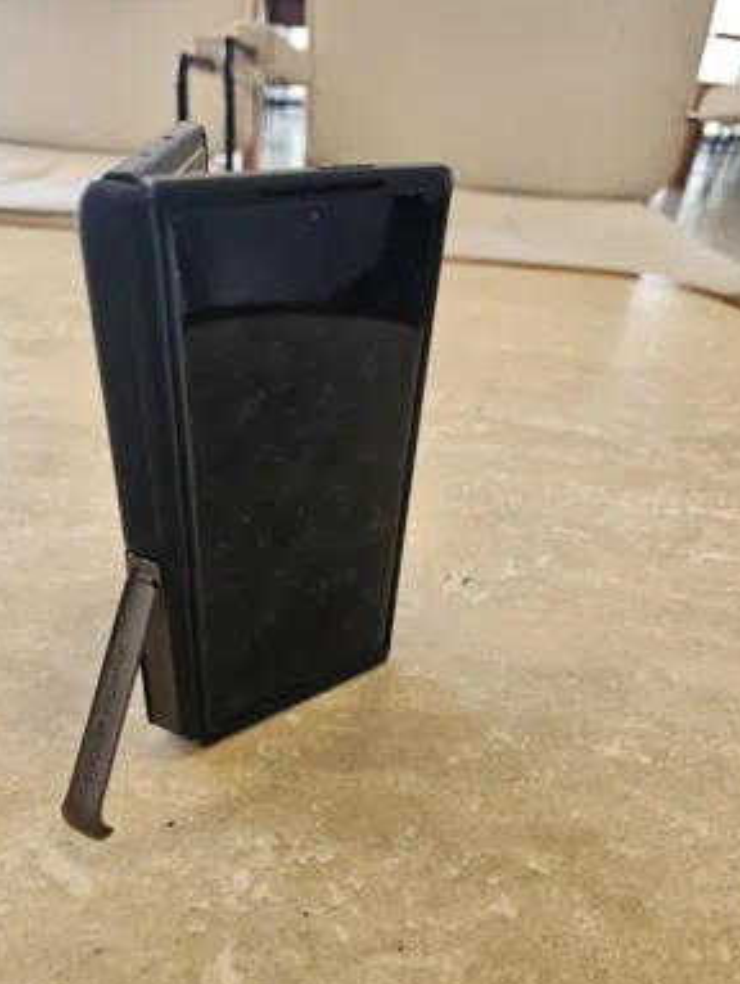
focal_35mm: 24
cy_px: 506
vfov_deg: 71.5
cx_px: 373
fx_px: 683
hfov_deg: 56.9
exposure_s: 1/100
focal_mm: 6.3
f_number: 1.7
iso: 125
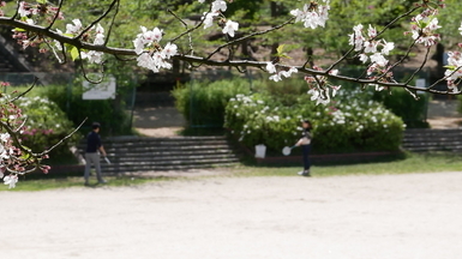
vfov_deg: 5.9
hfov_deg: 10.6
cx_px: 206
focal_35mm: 204
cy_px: 83
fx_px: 2498
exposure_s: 1/800
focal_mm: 60
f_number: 10
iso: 800
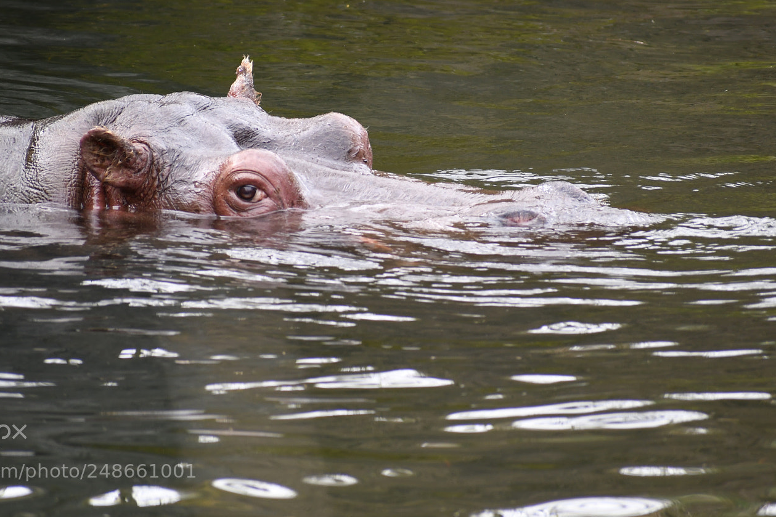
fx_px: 12327
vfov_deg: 2.4
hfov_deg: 3.6
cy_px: 191
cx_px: 367
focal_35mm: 572
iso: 400
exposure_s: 1/200
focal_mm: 300
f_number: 6.3
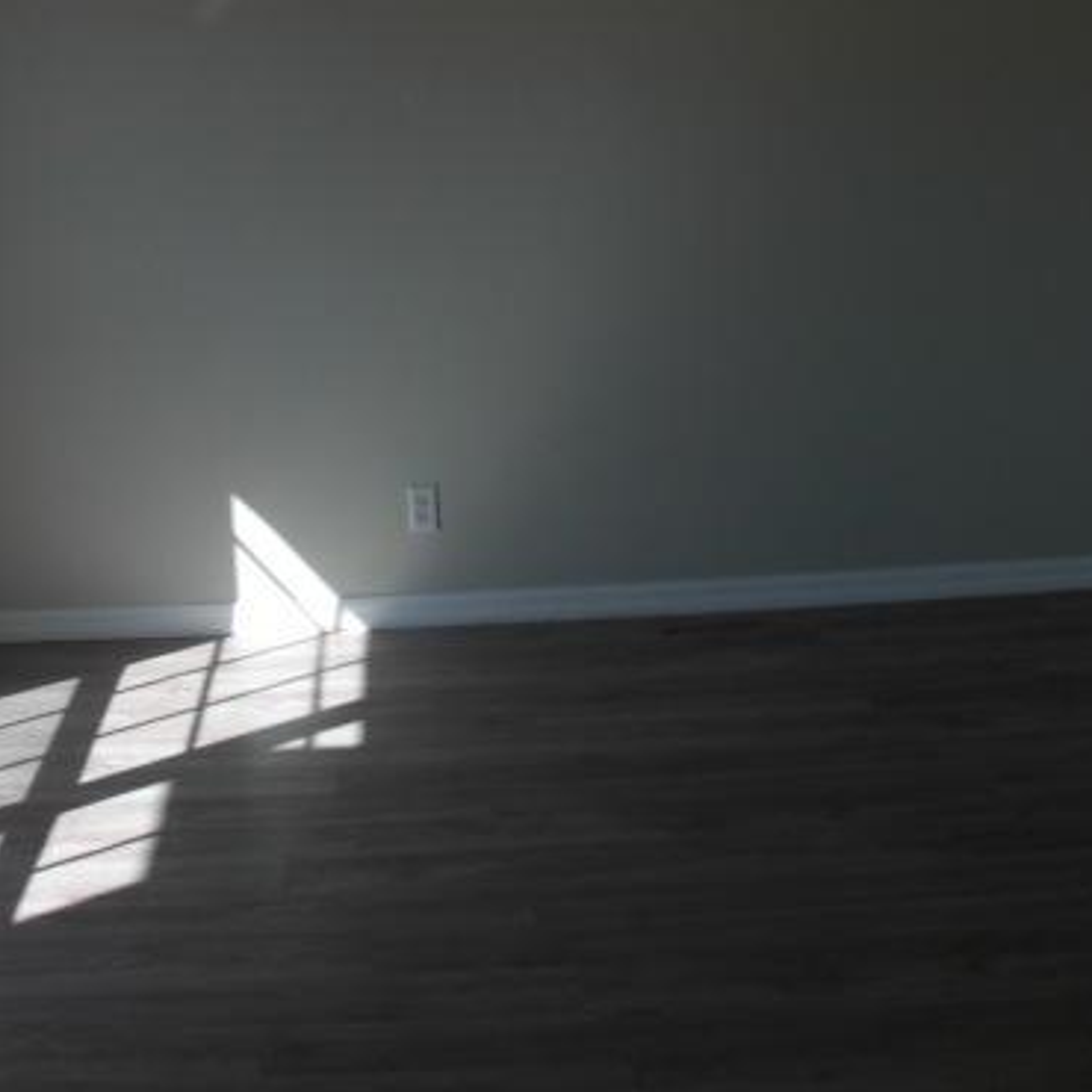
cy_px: 410
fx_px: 1963
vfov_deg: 31.0
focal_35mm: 55
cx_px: 325
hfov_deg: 30.7
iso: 50
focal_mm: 6.3
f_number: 2.8
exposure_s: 1/100
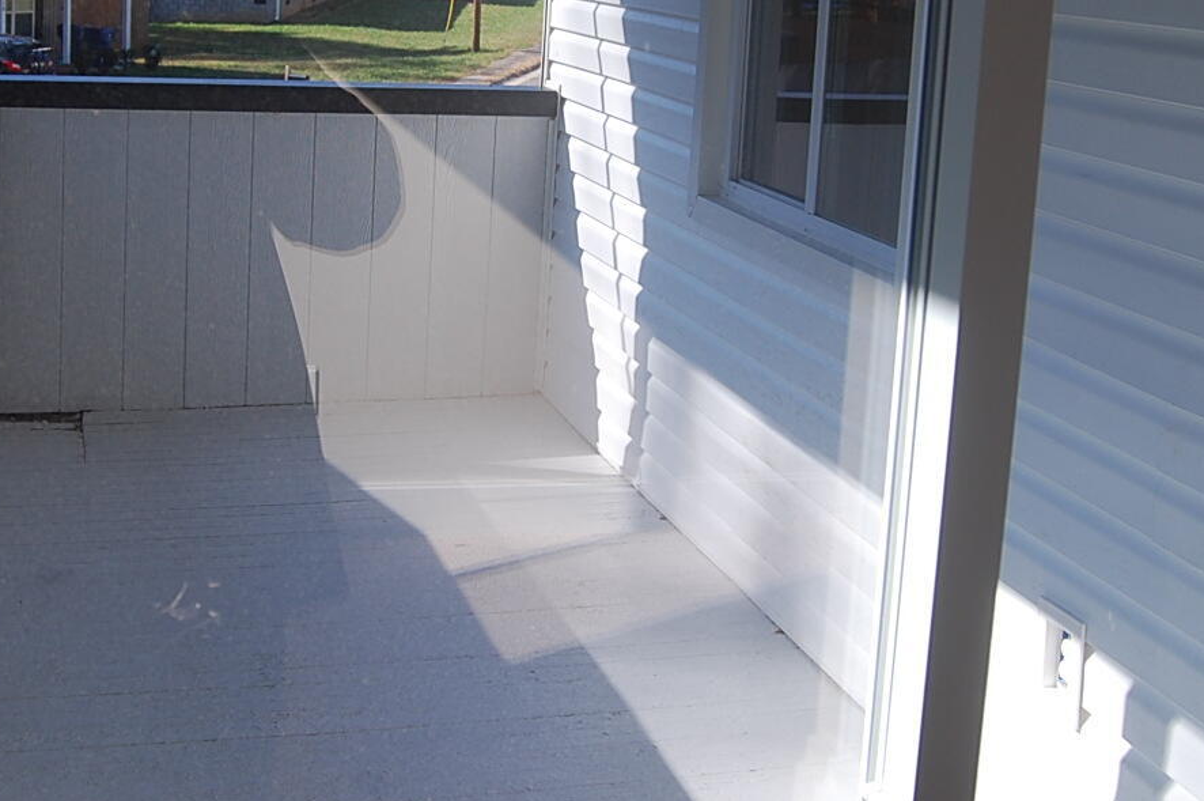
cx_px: 478
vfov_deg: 23.9
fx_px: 1871
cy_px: 223
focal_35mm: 56
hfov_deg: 35.5
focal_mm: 22
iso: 200
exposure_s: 1/200
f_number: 7.1
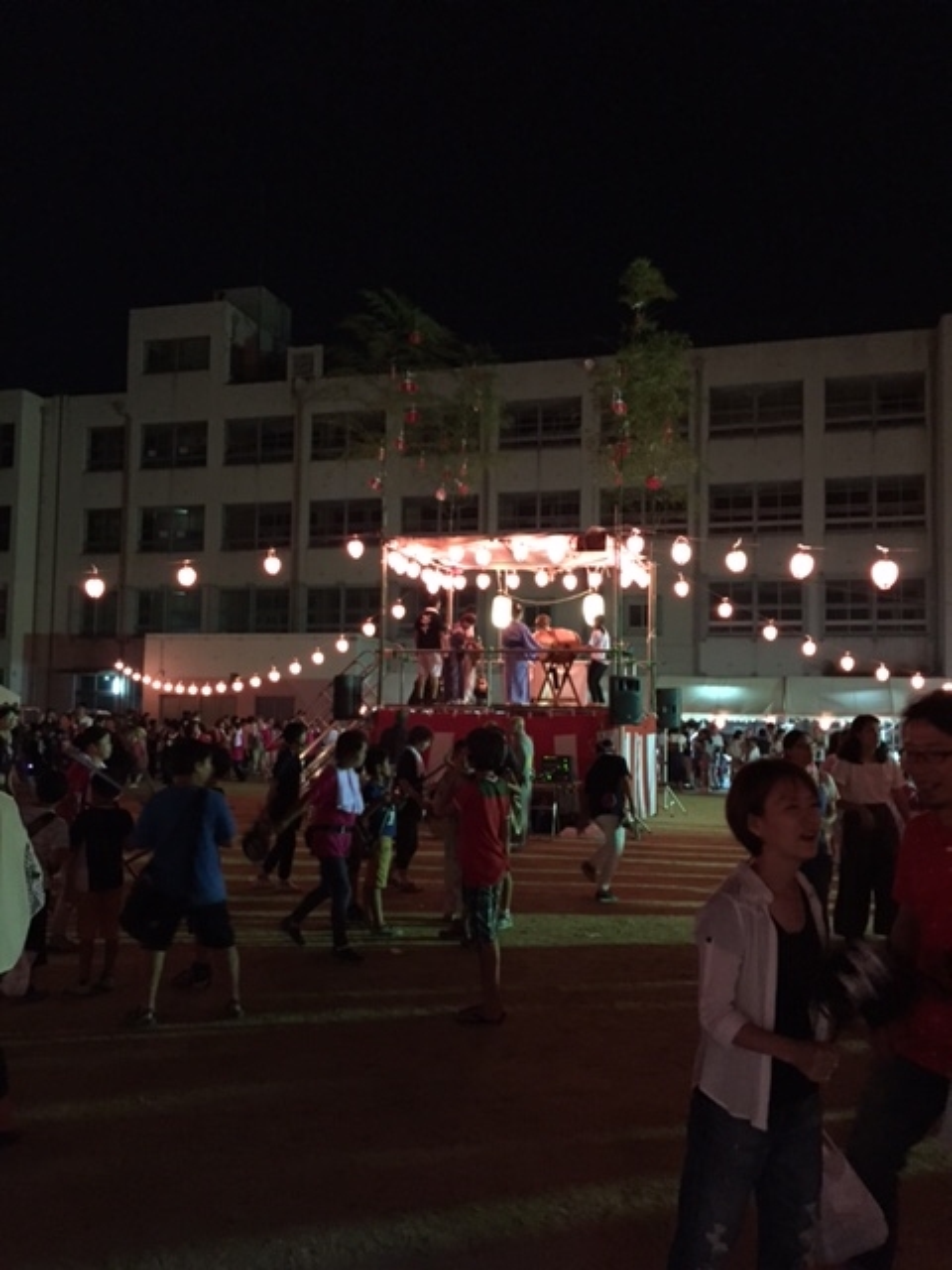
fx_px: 1063
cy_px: 635
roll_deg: -0.9
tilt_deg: +4.1
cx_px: 476
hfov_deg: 48.2
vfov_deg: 61.7
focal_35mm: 29
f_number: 2.2
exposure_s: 1/15
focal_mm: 4.15
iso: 320
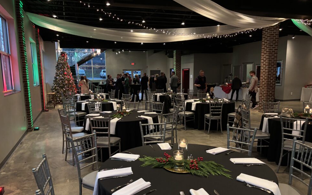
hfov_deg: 64.6
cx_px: 150
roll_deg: +0.4
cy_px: 115
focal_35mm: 29
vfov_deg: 43.0
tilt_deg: -8.7
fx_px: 247
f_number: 1.6
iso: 400
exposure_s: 1/60
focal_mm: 5.96
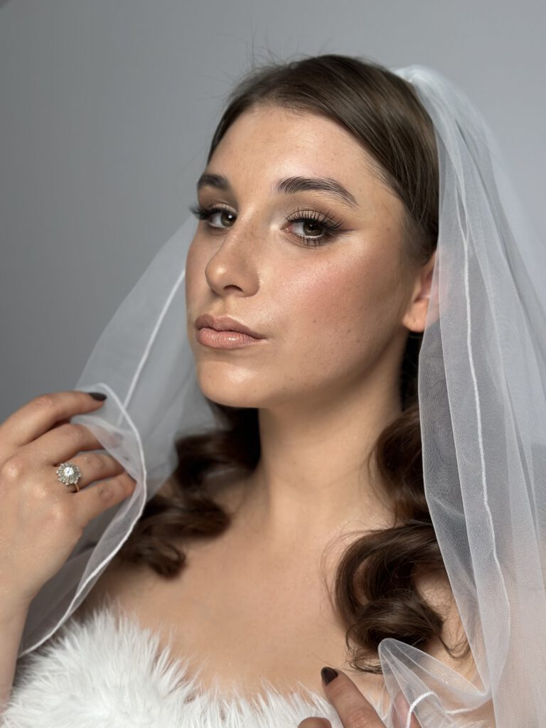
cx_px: 273
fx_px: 1009
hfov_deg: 30.3
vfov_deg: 39.7
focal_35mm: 48
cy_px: 364
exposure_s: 1/220
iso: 80
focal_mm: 6.86
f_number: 1.78
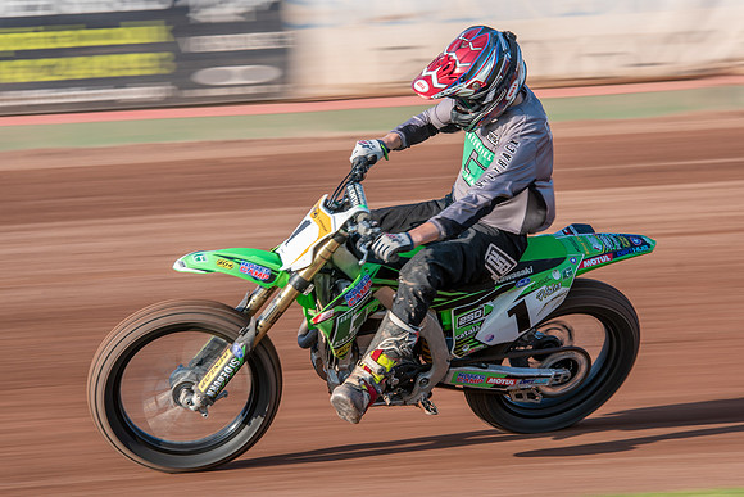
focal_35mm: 231
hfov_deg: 8.9
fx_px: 4775
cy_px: 218
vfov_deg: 6.0
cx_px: 396
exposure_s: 1/100
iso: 100
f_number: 8
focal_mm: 175
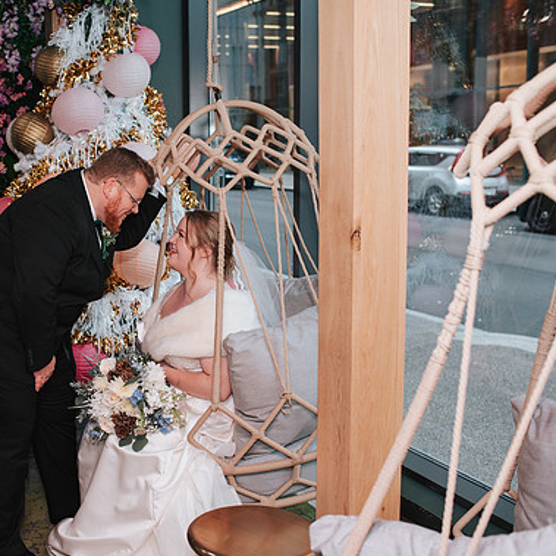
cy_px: 281
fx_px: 836
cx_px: 133
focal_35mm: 46
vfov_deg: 36.8
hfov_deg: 35.9
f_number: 3.2
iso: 1000
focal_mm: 35
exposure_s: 1/200
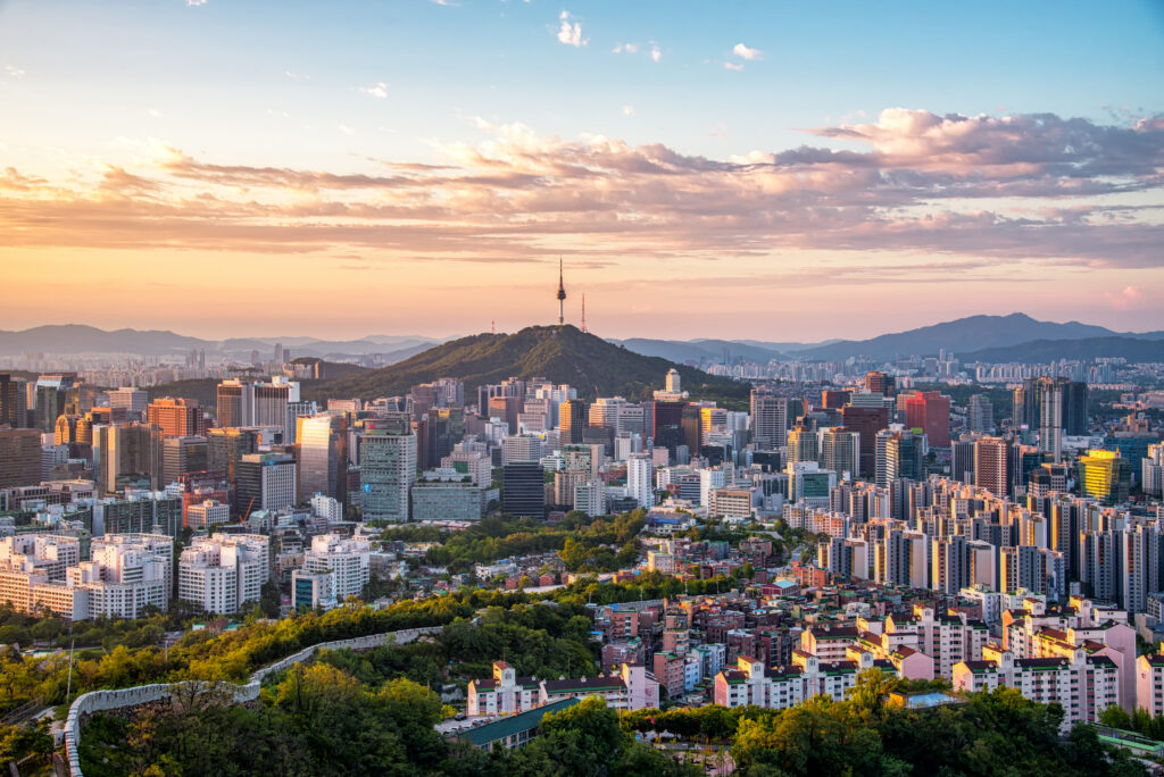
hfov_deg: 41.1
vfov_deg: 28.1
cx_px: 582
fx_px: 1553
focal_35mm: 48
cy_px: 388
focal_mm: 48
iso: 100
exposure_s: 1/80
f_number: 8
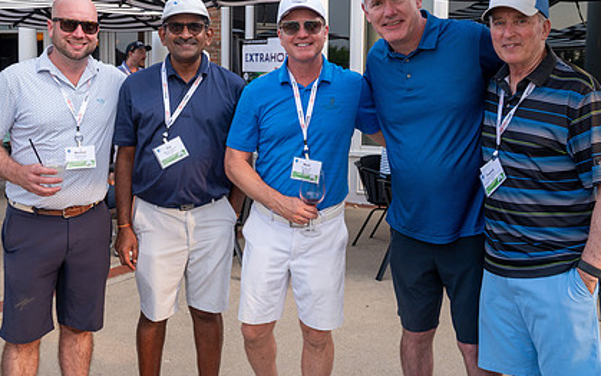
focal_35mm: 43
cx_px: 293
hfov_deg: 46.2
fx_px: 704
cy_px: 133
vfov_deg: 29.7
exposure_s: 1/125
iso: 250
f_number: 6.3
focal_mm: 30.5
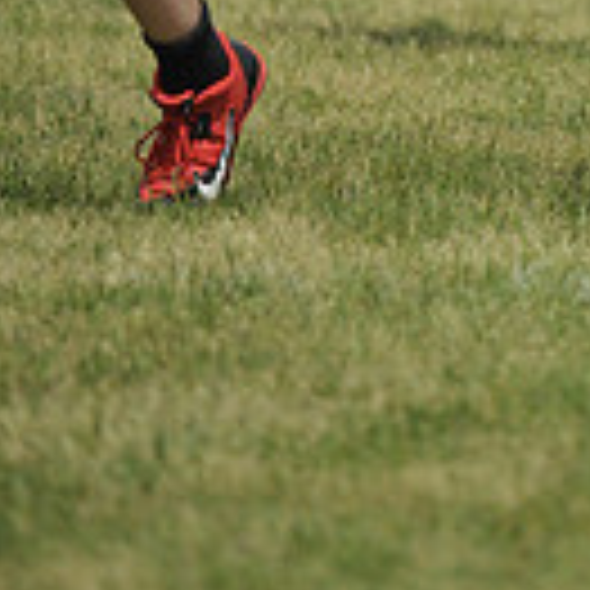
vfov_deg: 1.4
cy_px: -504
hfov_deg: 1.4
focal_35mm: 1237
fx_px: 23853
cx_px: 712
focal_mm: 330
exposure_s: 1/5000
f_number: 4
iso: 640
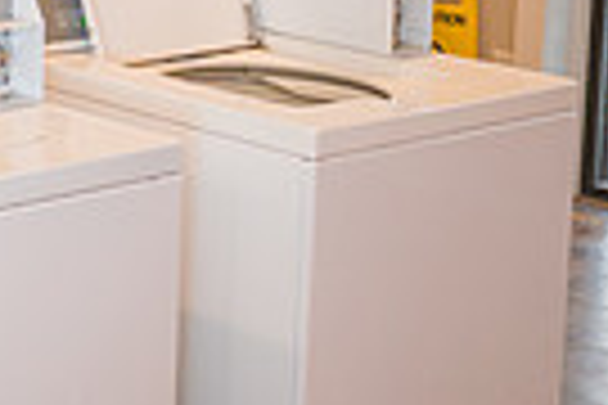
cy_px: -164
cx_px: -396
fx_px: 2027
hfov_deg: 15.3
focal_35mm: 120
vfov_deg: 11.1
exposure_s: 1/80
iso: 1000
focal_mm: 28
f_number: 5.6
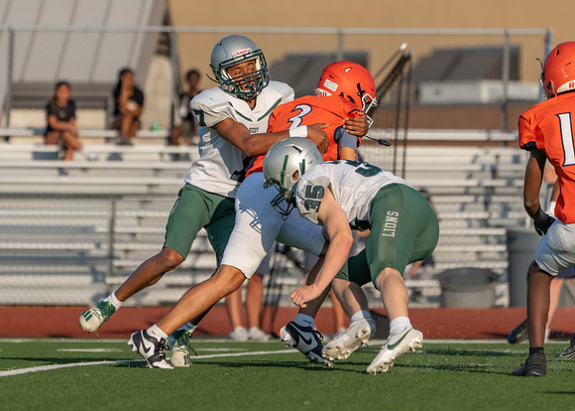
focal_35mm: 422
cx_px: 266
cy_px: 179
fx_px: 6882
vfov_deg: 3.4
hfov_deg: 4.8
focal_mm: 300
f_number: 5.6
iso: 250
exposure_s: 1/1600
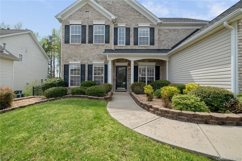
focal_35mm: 16
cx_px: 121
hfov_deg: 96.7
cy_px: 80
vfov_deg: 73.8
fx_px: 108
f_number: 8
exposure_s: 1/160
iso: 100
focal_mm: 16
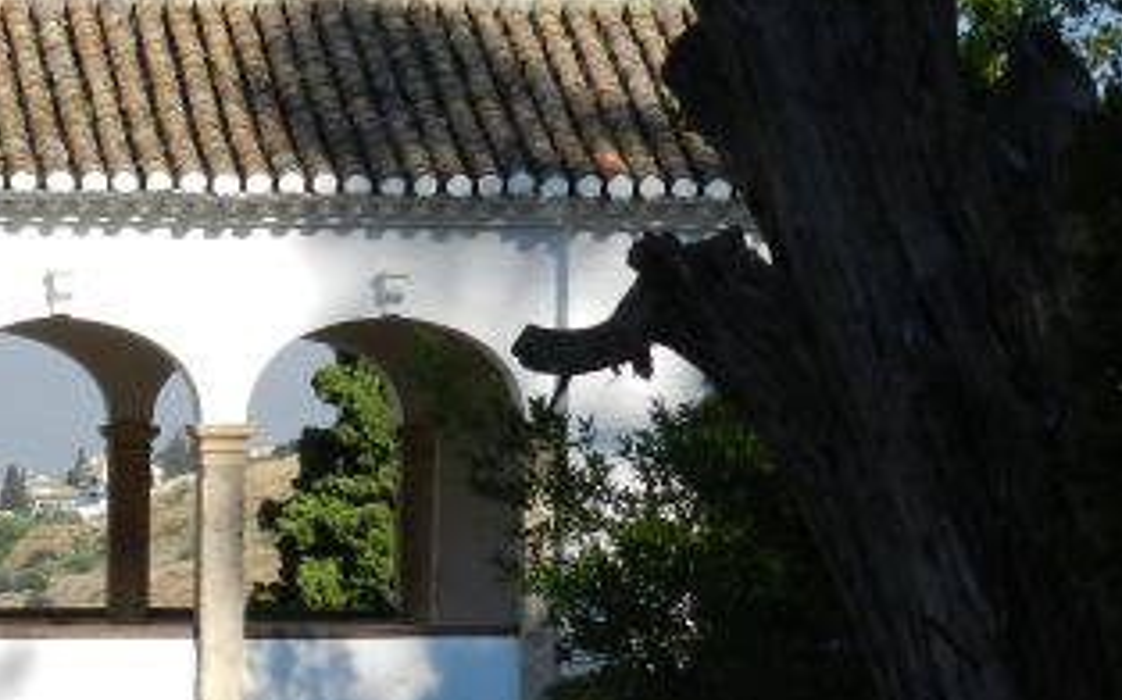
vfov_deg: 8.1
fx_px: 4952
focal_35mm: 162
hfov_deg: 12.7
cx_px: -100
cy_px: 482
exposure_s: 1/800
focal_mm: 10.7
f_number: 5
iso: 160
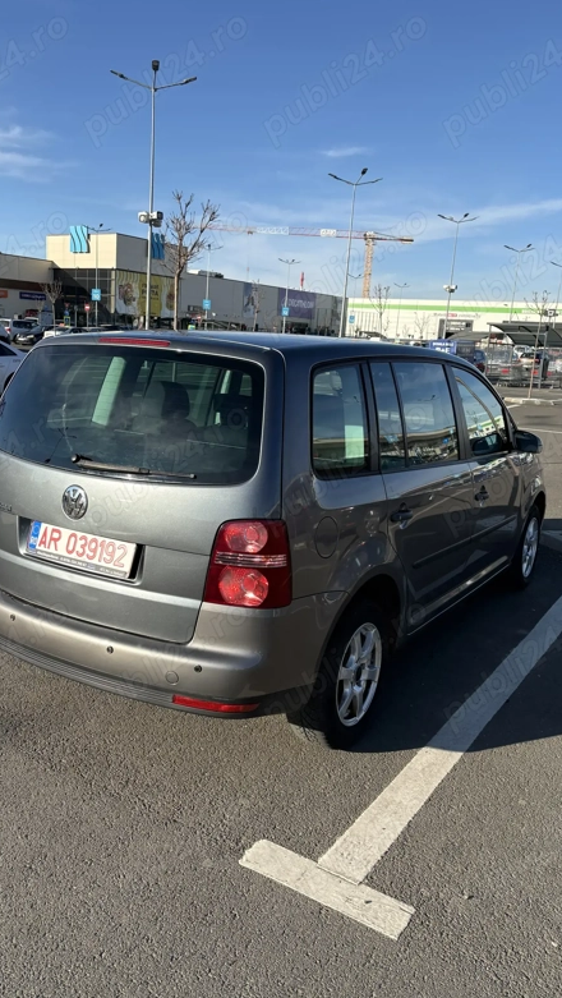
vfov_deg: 66.0
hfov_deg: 40.2
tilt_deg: -12.3
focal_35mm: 29
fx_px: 767
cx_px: 254
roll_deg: -4.5
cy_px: 510
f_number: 1.6
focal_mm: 5.96
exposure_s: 1/2985
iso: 64
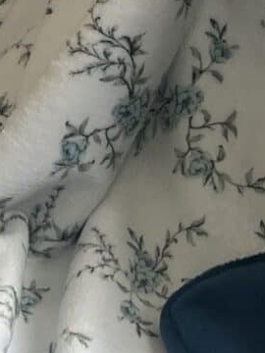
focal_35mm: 185
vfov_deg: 10.0
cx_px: 232
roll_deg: -0.5
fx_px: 1888
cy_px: -334
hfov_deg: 8.0
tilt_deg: -15.4
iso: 80
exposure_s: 1/121
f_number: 1.5
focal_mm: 5.7
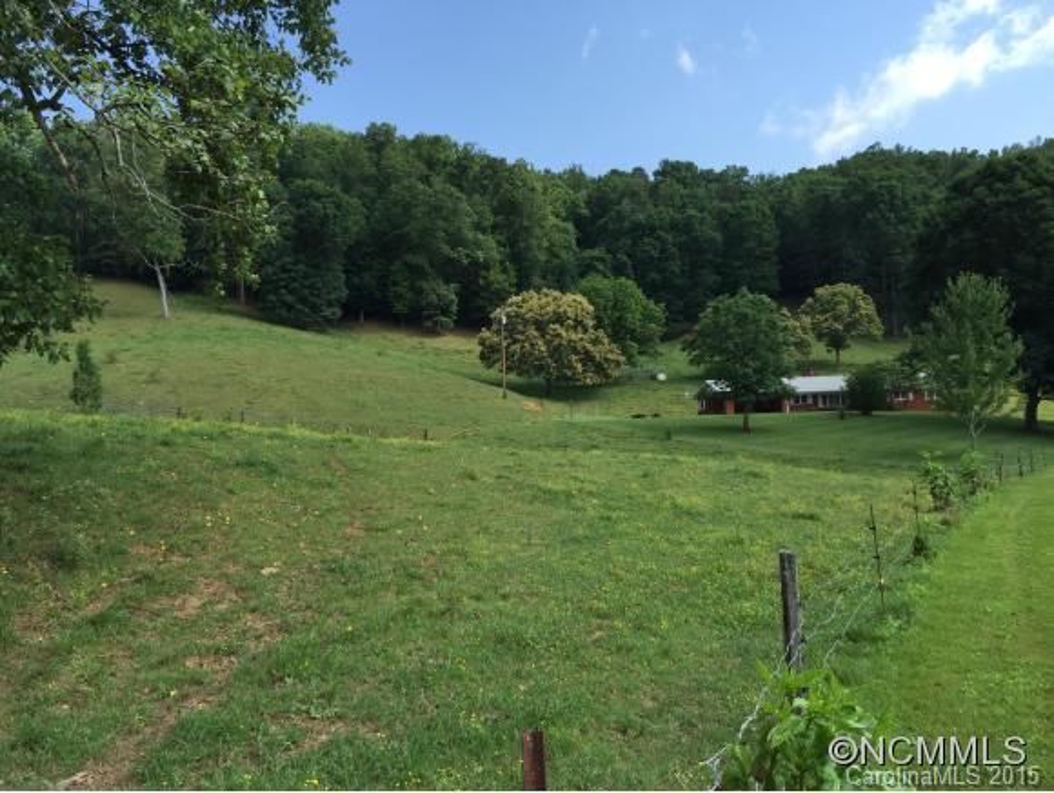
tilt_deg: +6.2
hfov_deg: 61.6
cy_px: 396
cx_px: 527
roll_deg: +1.2
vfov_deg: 48.3
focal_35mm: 29
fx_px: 884
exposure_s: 1/1068
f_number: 2.2
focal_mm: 4.15
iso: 32
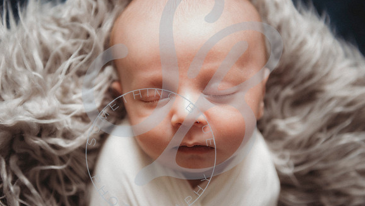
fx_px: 561
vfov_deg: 20.7
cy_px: 100
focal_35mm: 58
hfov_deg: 36.0
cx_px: 182
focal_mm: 55
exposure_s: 1/200
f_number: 2.8
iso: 100
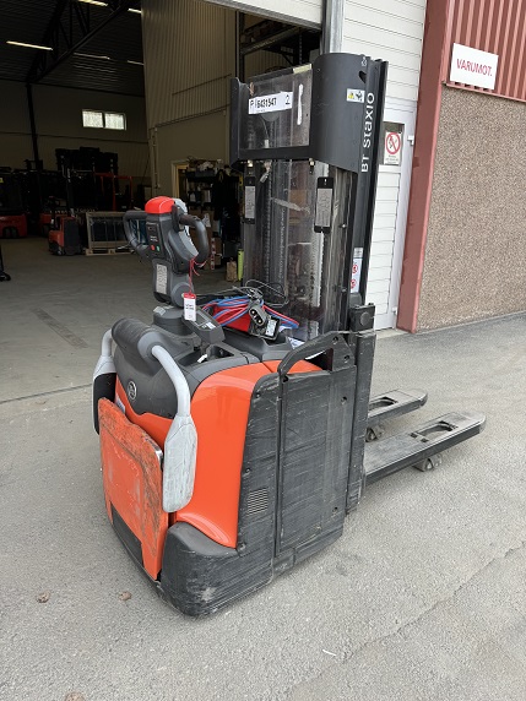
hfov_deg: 56.8
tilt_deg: -15.4
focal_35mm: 24
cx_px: 263
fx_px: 486
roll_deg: -0.8
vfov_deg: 71.6
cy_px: 350
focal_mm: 6.76
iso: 80
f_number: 1.78
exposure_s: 1/464
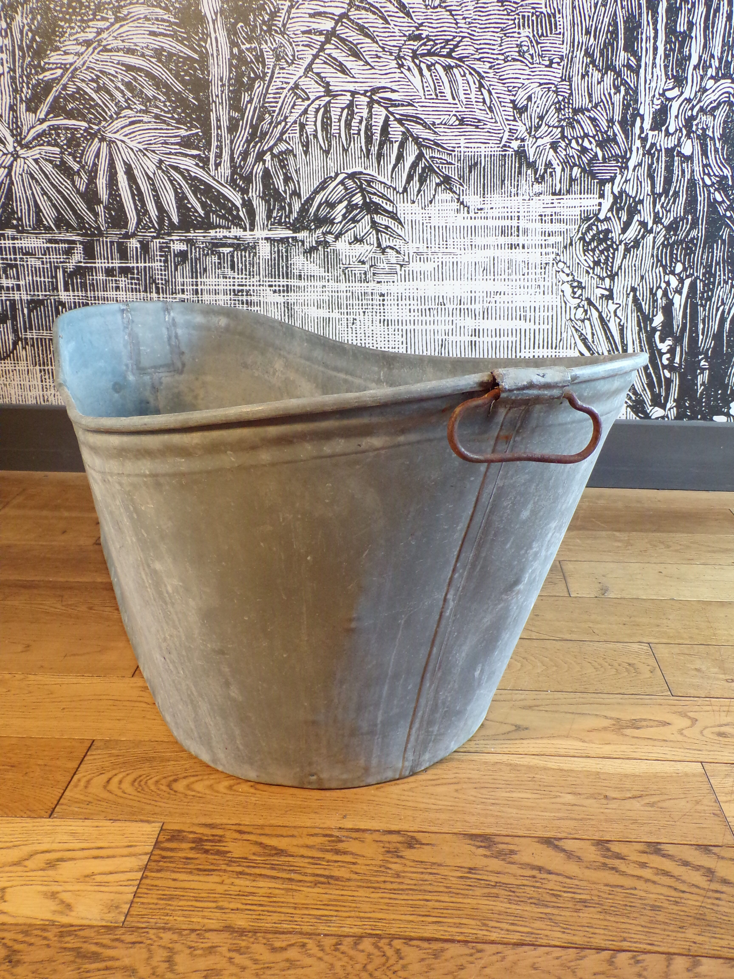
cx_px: 367
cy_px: 490
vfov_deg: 56.8
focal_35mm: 32
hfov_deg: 44.2
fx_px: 905
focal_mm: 5.8
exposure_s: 1/17
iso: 317
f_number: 3.2
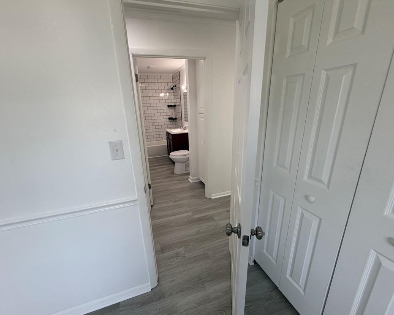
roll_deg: +3.2
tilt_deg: -15.8
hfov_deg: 96.8
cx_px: 189
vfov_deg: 84.0
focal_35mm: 15
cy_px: 160
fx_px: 175
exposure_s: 1/120
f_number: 2.2
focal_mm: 2.22
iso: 80
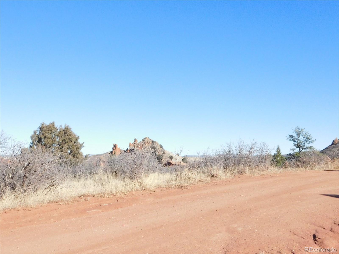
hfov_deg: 51.4
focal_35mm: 36
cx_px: 170
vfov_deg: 39.7
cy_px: 127
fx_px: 353
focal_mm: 6.3
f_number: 7
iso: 800
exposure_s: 1/1500
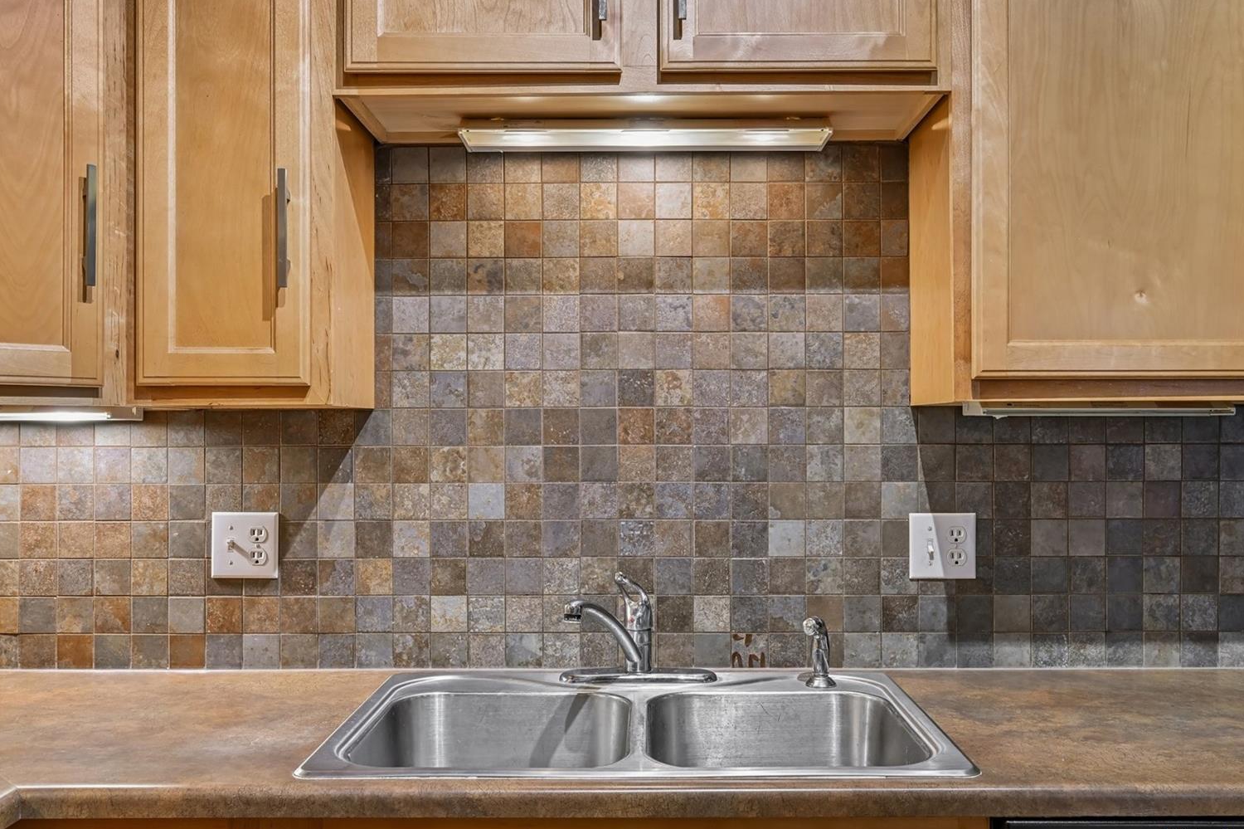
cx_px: 637
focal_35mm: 32
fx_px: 1105
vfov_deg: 41.1
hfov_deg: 58.7
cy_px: 413
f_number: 10
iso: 400
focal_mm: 30
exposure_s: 1/5
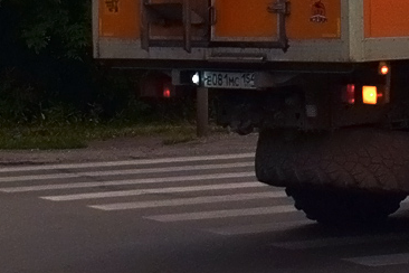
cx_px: 543
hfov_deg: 13.8
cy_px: -105
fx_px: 1620
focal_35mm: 143
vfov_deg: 9.4
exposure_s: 1/640
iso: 800
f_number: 6.3
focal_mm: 29
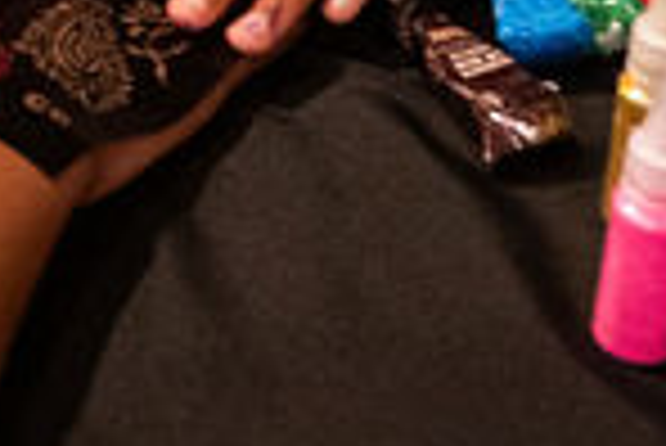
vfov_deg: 7.4
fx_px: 3333
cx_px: -216
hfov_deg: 11.1
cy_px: -417
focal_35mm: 180
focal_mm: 26
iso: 1600
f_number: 2.8
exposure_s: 1/80
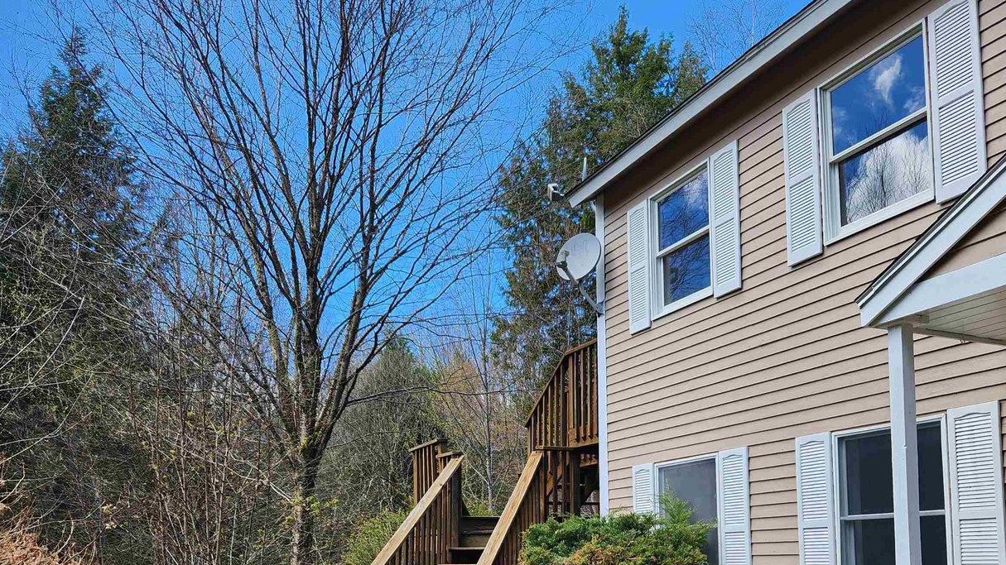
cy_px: 484
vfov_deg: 34.1
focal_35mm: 33
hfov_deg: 59.4
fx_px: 880
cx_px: 536
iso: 20
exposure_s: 1/485
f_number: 1.8
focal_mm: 5.4
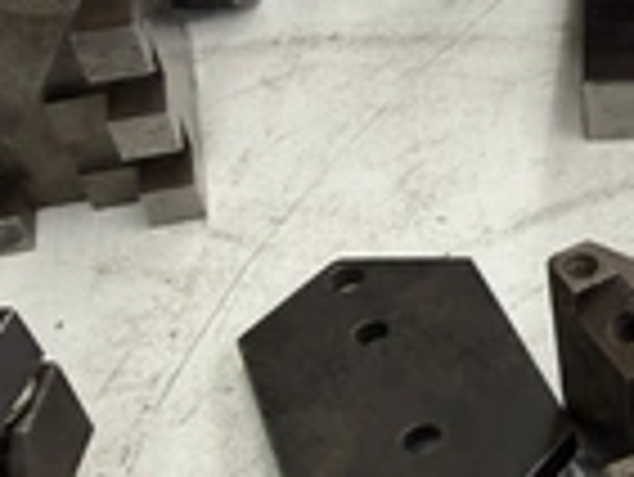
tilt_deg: -51.5
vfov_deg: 20.9
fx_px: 1246
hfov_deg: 25.6
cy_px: 486
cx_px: 760
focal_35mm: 68
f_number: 2.2
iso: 160
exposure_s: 1/60
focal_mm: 2.22
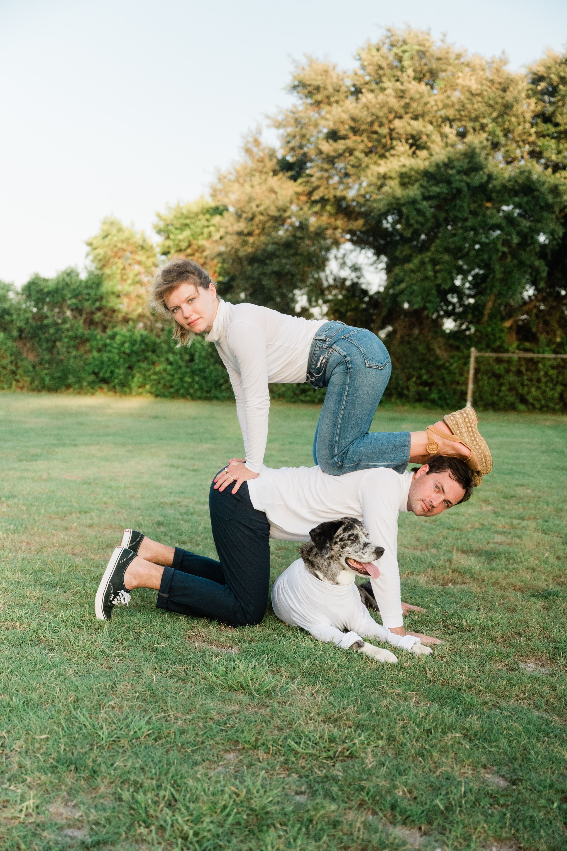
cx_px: 284
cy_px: 426
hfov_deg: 33.4
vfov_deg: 48.5
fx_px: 945
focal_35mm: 40
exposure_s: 1/6400
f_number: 2.8
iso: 1600
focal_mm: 40
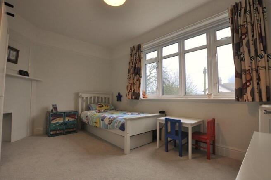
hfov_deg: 100.4
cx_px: 136
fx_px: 113
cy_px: 90
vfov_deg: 77.2
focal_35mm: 15
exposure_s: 1/60
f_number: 4
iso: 560
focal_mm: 10
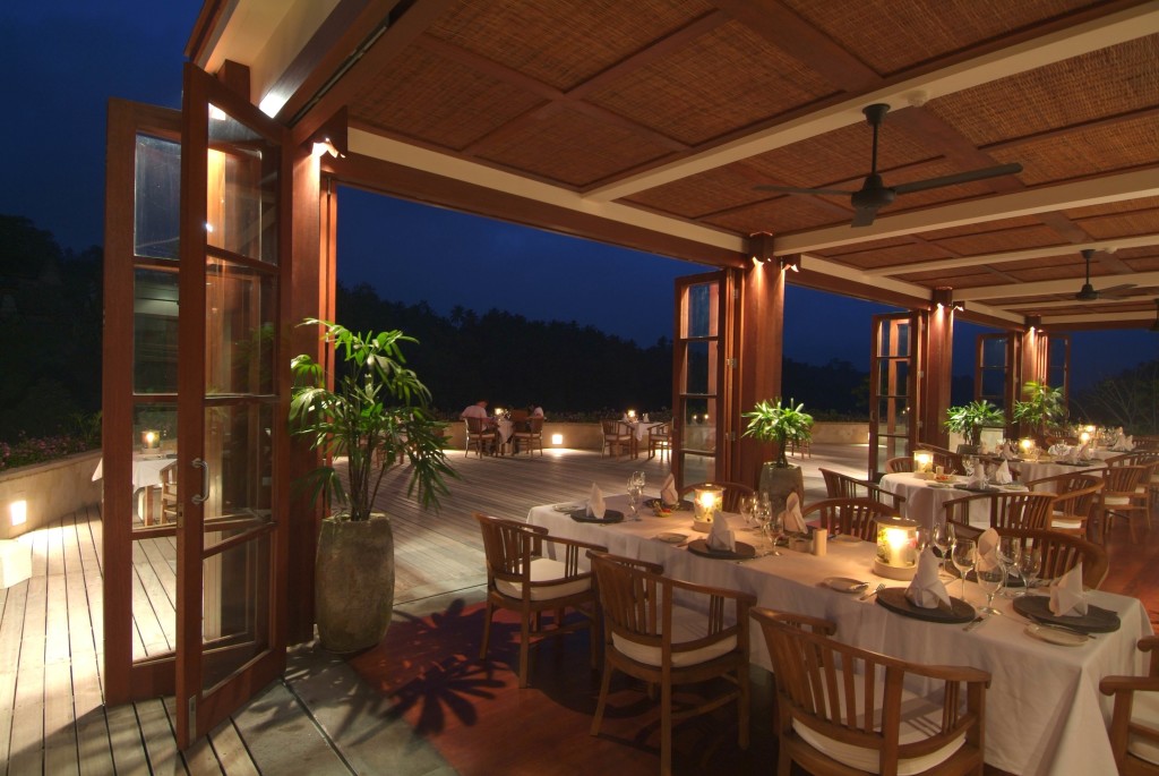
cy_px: 388
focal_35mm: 18
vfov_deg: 67.5
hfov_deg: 89.9
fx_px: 580
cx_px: 580
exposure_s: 3
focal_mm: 12
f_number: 5.6
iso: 200
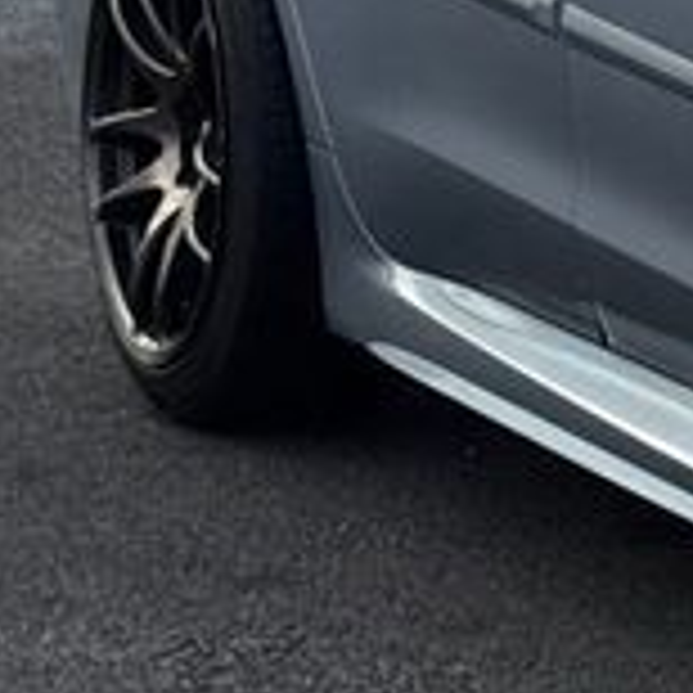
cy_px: -22
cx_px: 1854
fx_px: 6410
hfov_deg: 5.9
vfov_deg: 6.2
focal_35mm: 283
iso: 64
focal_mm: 6.76
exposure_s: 1/3257
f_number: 1.78
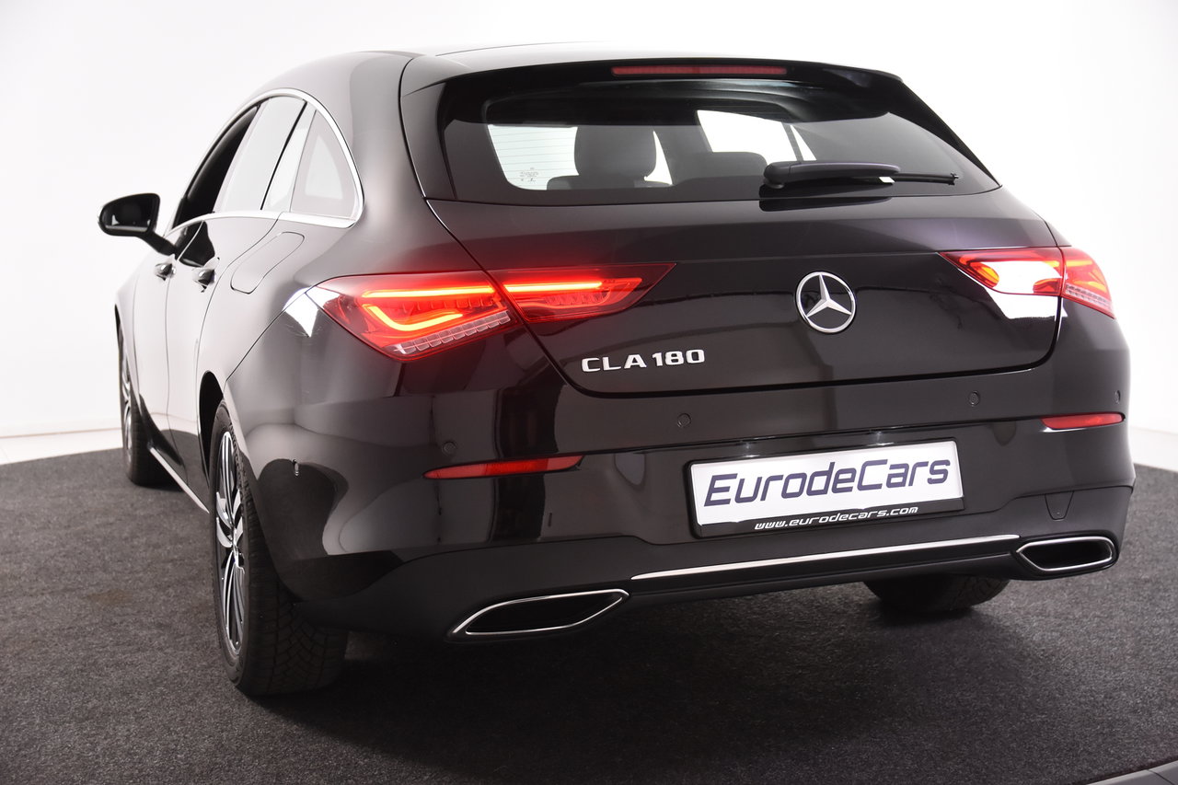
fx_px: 1669
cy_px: 392
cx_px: 589
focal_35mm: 51
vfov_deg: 26.5
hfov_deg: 38.9
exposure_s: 1/60
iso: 1600
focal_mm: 34
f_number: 4
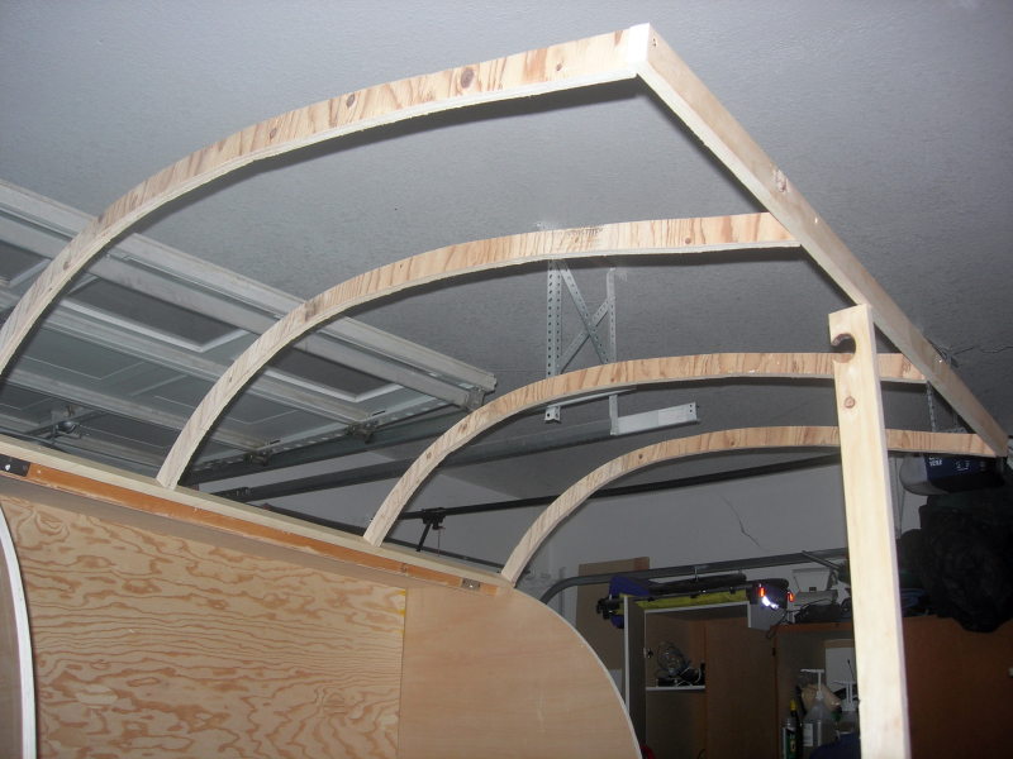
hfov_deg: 49.0
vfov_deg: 37.7
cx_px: 506
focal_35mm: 38
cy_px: 380
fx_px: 1112
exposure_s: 1/60.1
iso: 64
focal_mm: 7.8
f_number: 2.8
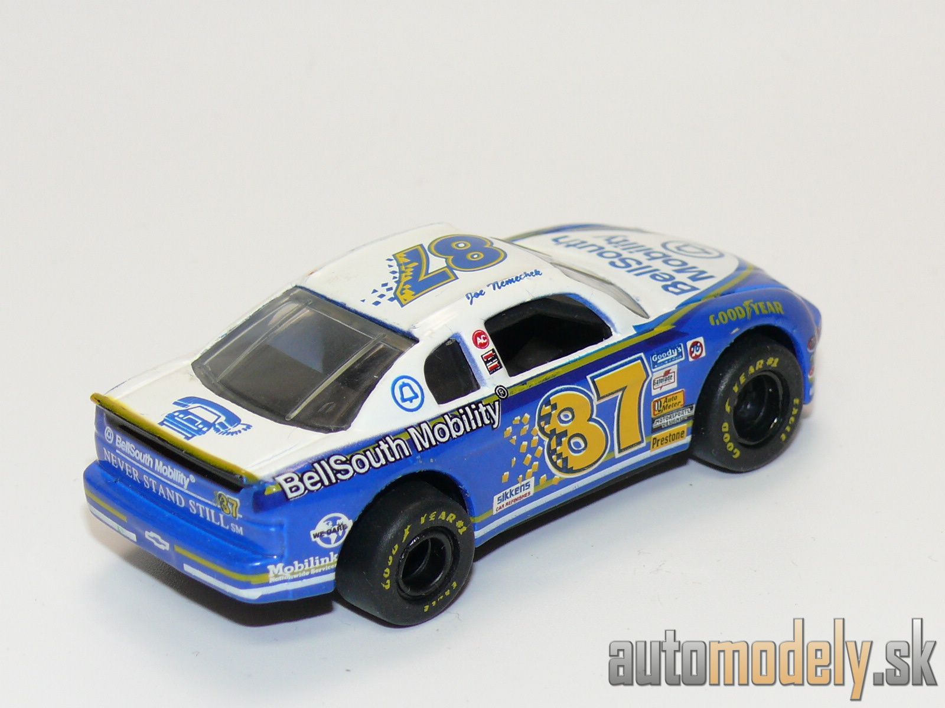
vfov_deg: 12.8
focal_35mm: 116
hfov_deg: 17.0
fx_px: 3167
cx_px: 472
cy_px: 354
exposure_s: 1/30
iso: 100
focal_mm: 14.3
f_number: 4
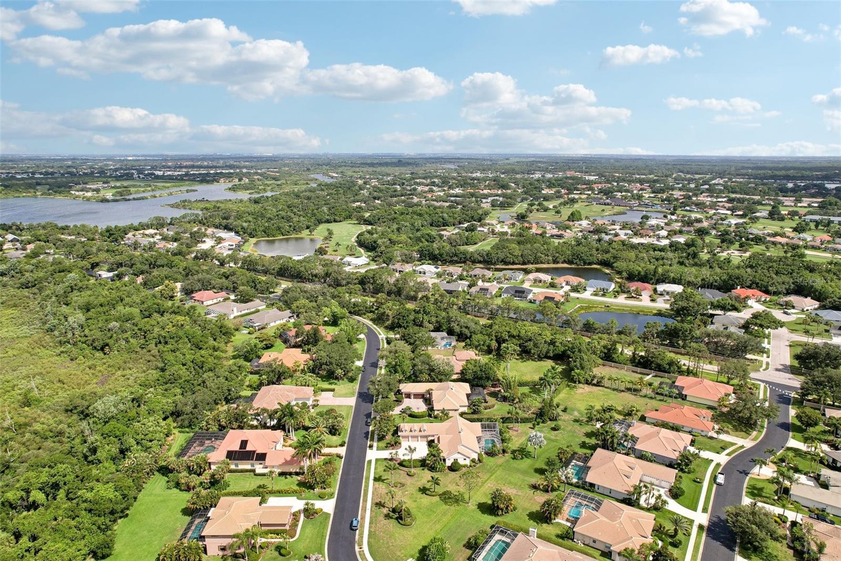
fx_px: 514
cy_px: 280
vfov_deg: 57.2
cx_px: 420
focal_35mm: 22
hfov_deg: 78.6
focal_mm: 8.4
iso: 110
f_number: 2.8
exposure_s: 1/500
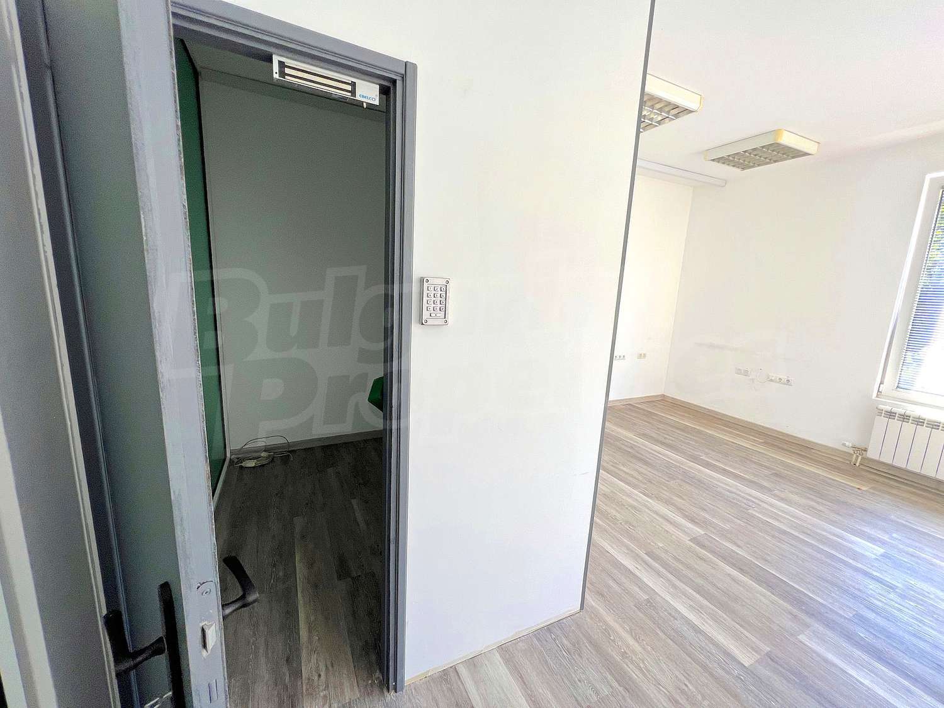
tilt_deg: -10.3
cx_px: 472
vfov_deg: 89.9
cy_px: 354
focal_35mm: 13
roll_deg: -3.4
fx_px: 355
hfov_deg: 106.2
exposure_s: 1/99
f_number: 1.8
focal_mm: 1.57
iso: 50
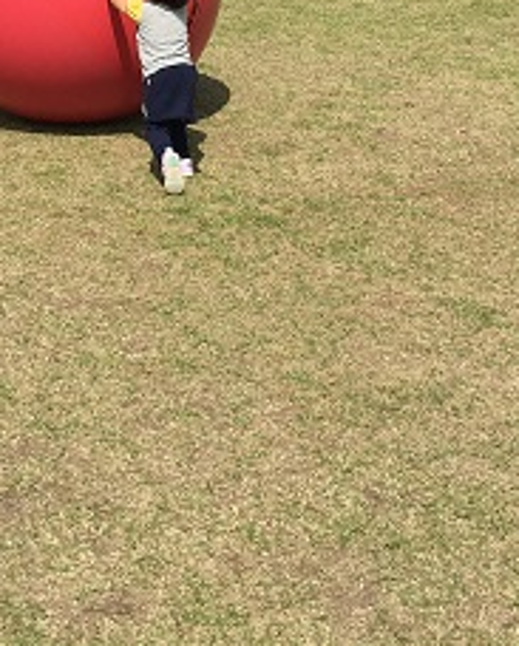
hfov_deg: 20.5
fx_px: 1437
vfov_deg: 24.3
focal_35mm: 75
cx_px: 223
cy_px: 11
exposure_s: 1/2481
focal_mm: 4.15
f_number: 2.2
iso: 25
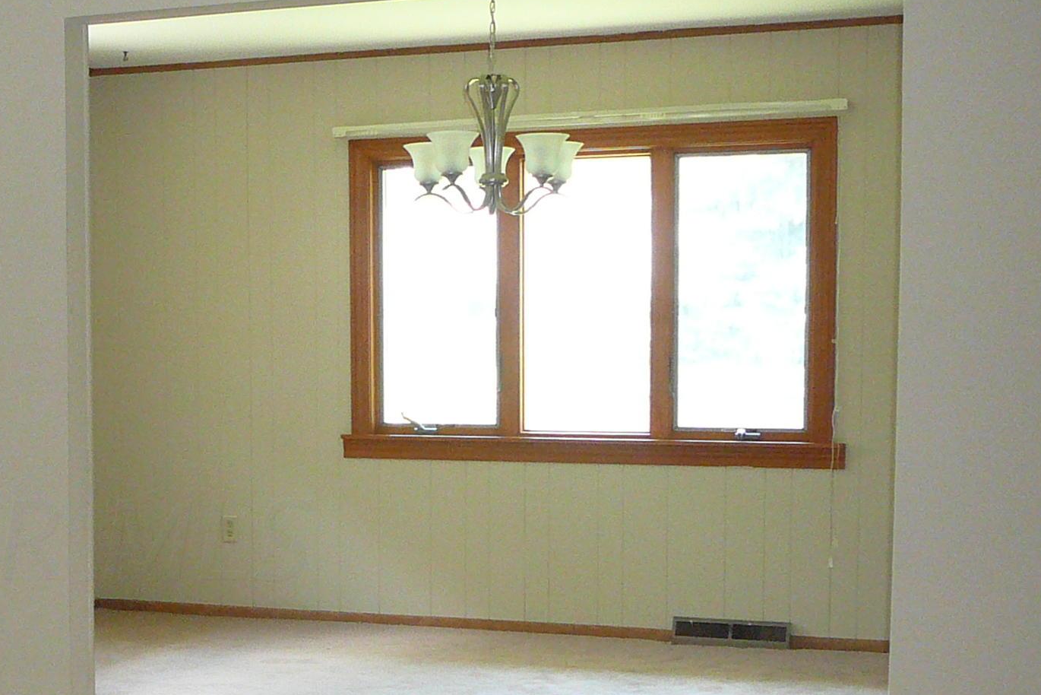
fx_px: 1967
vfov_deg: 19.8
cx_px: 115
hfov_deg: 28.6
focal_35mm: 68
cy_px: 539
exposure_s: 1/30
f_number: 2.8
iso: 250
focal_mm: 5.2
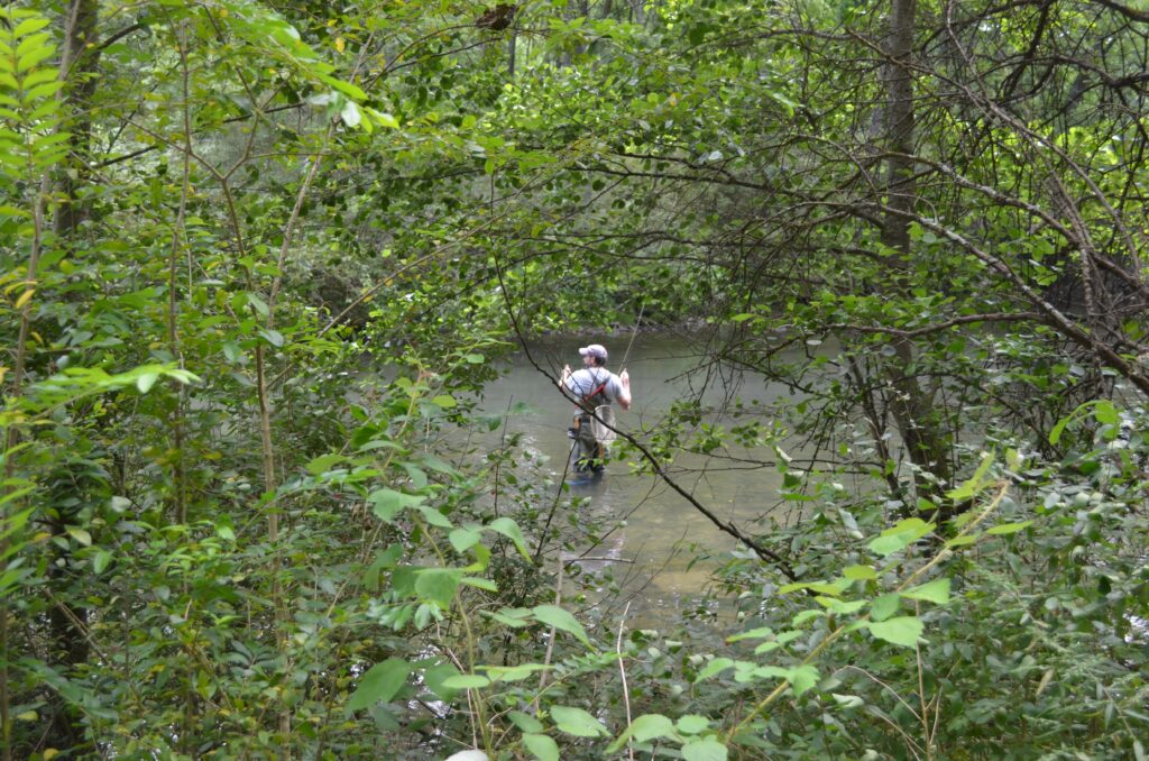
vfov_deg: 34.1
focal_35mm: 39
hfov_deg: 49.6
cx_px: 574
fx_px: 1242
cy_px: 380
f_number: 4.2
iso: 400
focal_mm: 26
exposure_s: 1/160
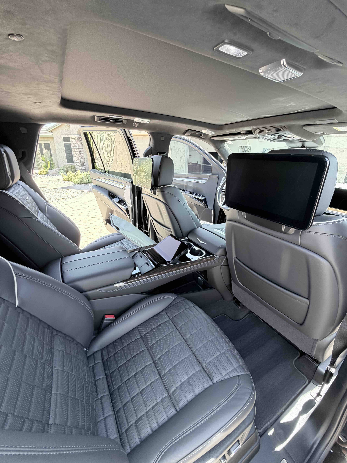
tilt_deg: -21.0
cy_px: 232
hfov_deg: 85.7
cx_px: 174
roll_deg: -2.0
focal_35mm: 14
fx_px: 187
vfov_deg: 102.1
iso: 125
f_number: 2.2
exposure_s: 1/121
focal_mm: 2.22
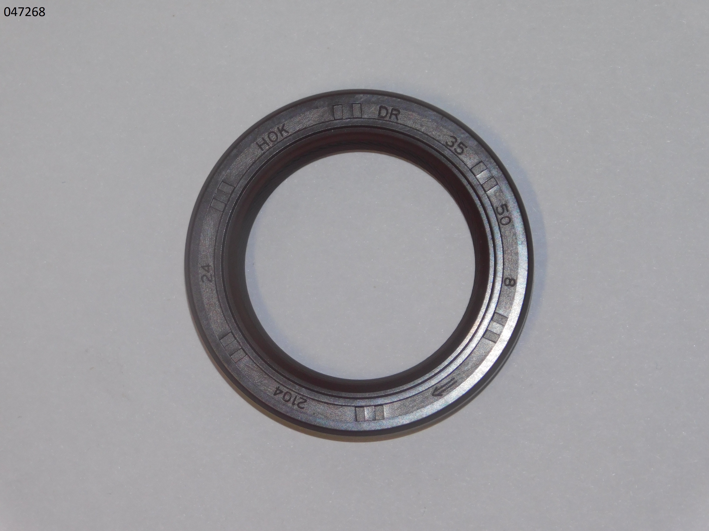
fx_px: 5448
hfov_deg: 7.4
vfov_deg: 5.6
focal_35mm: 266
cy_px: 266
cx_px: 354
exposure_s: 1/60
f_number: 5.7
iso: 200
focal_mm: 47.2
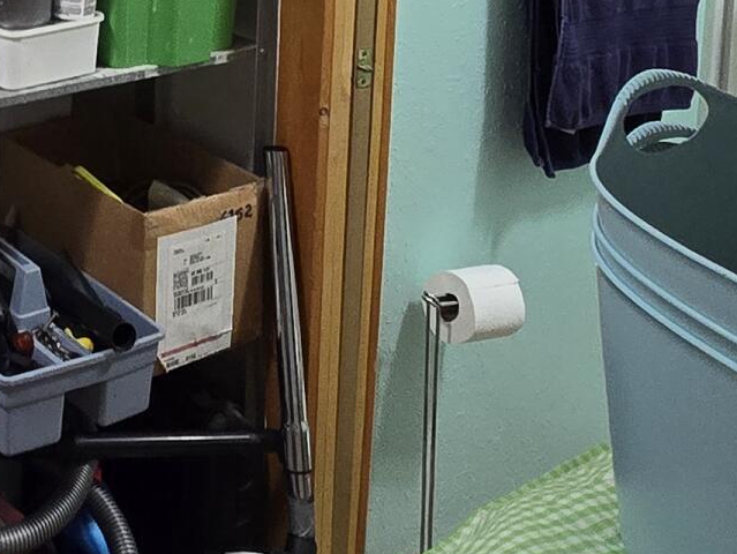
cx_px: -128
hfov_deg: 28.0
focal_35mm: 61
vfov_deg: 20.3
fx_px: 1299
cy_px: -298
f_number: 2.2
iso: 320
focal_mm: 2.2
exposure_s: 1/60
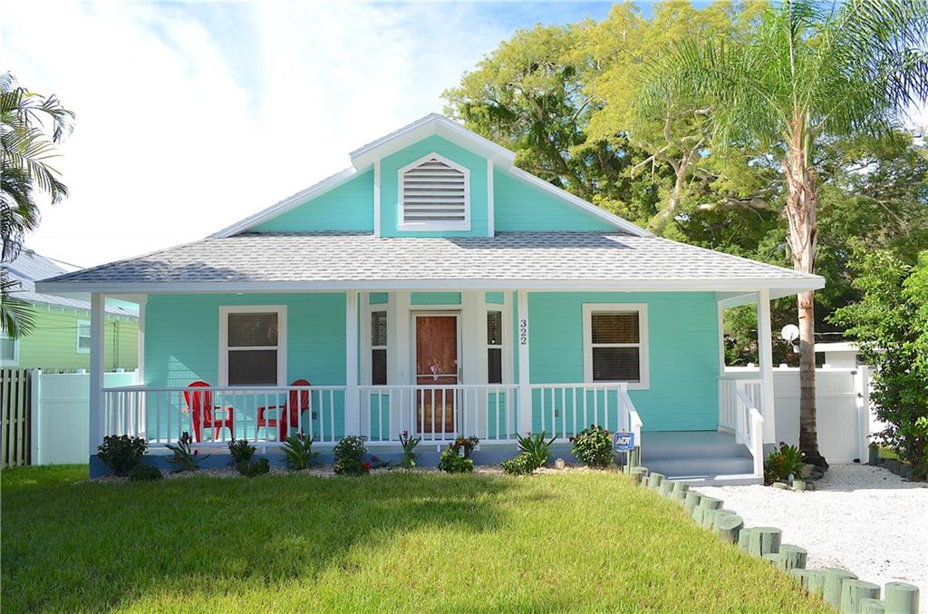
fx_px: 694
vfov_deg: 47.7
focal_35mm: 27
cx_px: 464
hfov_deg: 67.5
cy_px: 307
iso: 200
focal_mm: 18
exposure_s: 1/250
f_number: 8
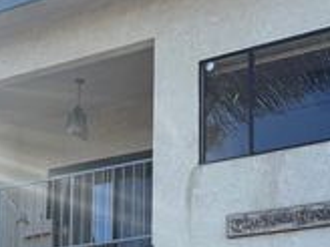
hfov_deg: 26.7
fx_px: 696
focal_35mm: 73
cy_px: 276
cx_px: 163
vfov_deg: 19.3
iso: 100
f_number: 1.78
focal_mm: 6.76
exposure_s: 1/2110
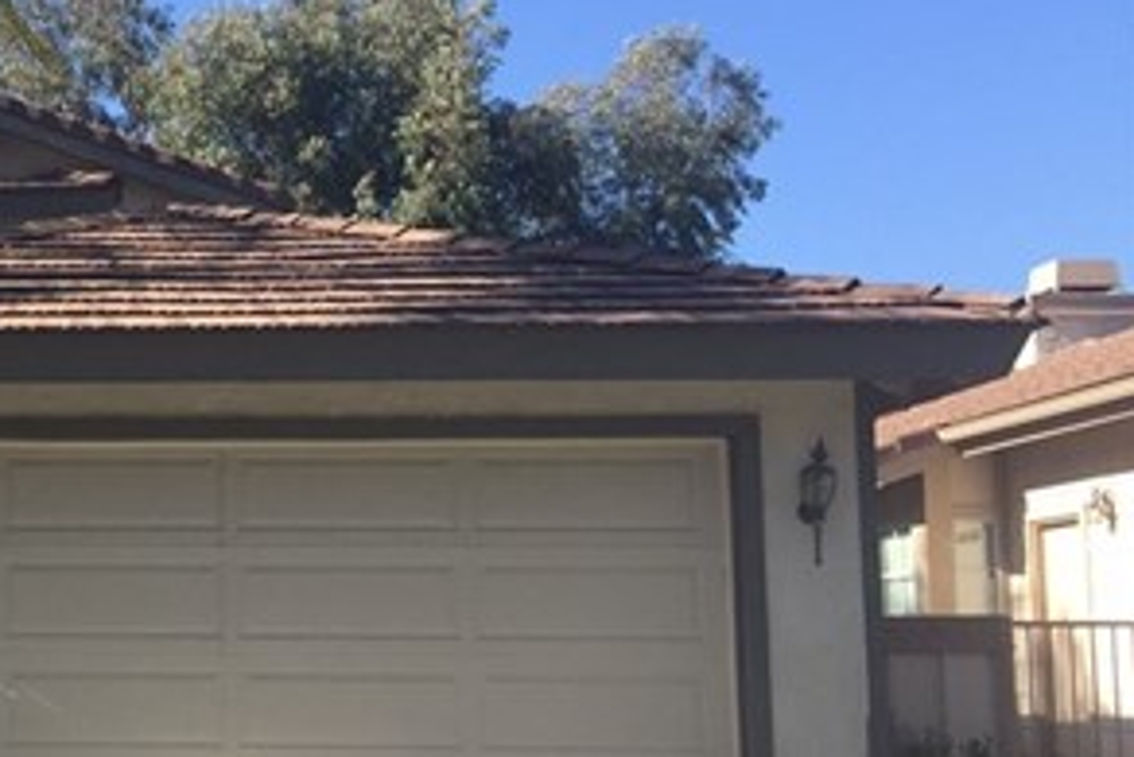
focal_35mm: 66
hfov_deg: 27.9
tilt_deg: +5.1
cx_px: -105
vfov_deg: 20.5
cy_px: 520
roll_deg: -2.5
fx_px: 2080
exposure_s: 1/1041
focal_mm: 4.15
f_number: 2.2
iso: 32
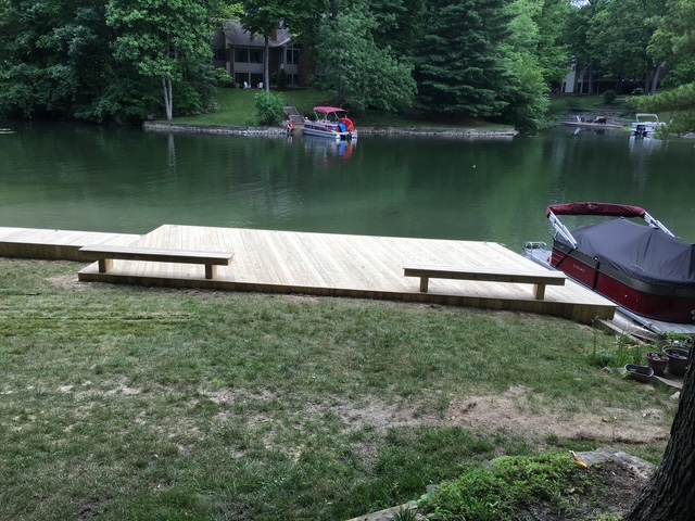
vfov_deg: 48.2
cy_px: 260
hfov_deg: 61.7
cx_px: 348
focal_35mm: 29
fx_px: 582
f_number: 2.2
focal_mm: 4.15
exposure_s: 1/377
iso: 25
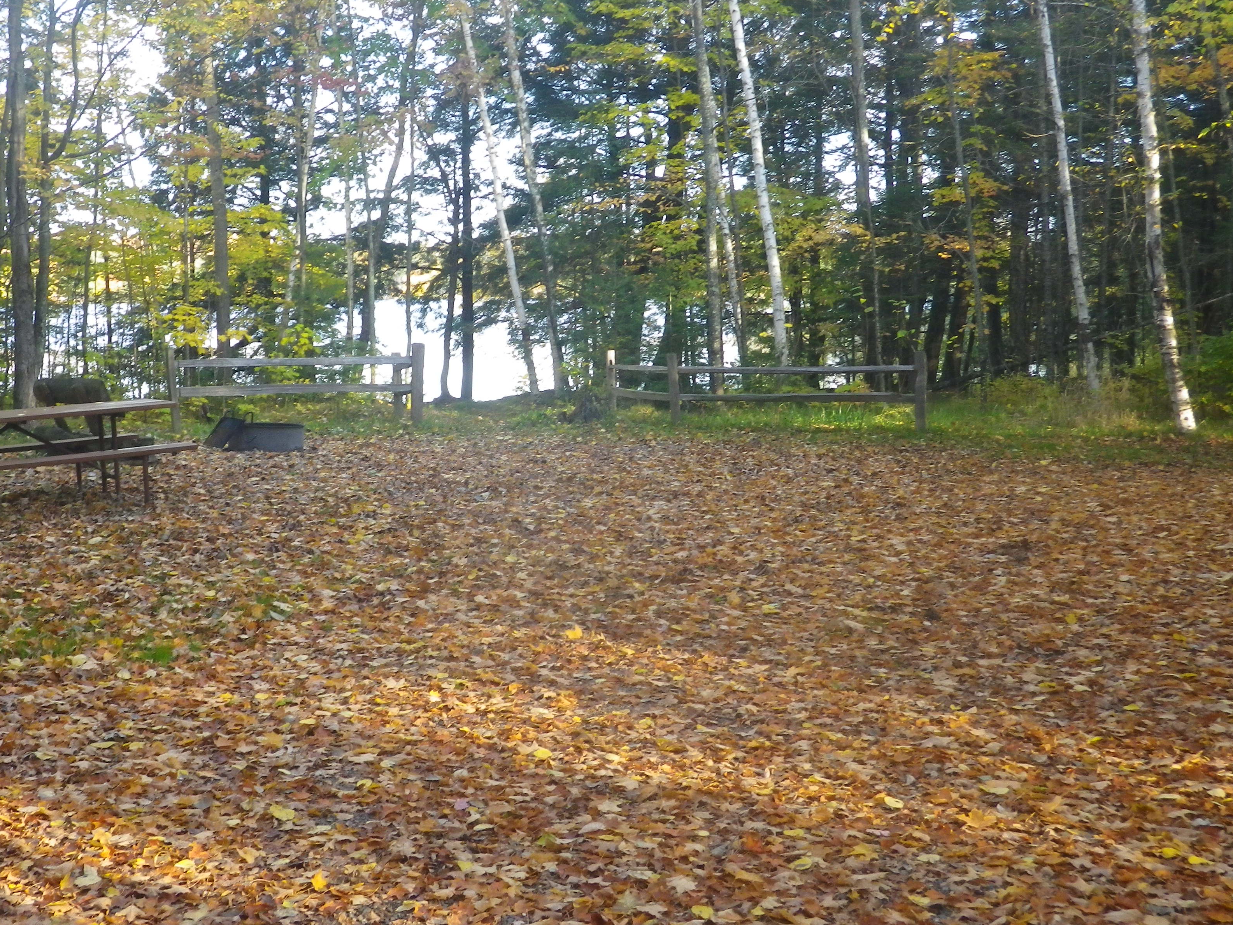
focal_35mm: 46
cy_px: 419
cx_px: 447
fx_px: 1639
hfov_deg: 40.9
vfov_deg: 31.5
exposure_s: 1/50
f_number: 3.8
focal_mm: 6.1
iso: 160
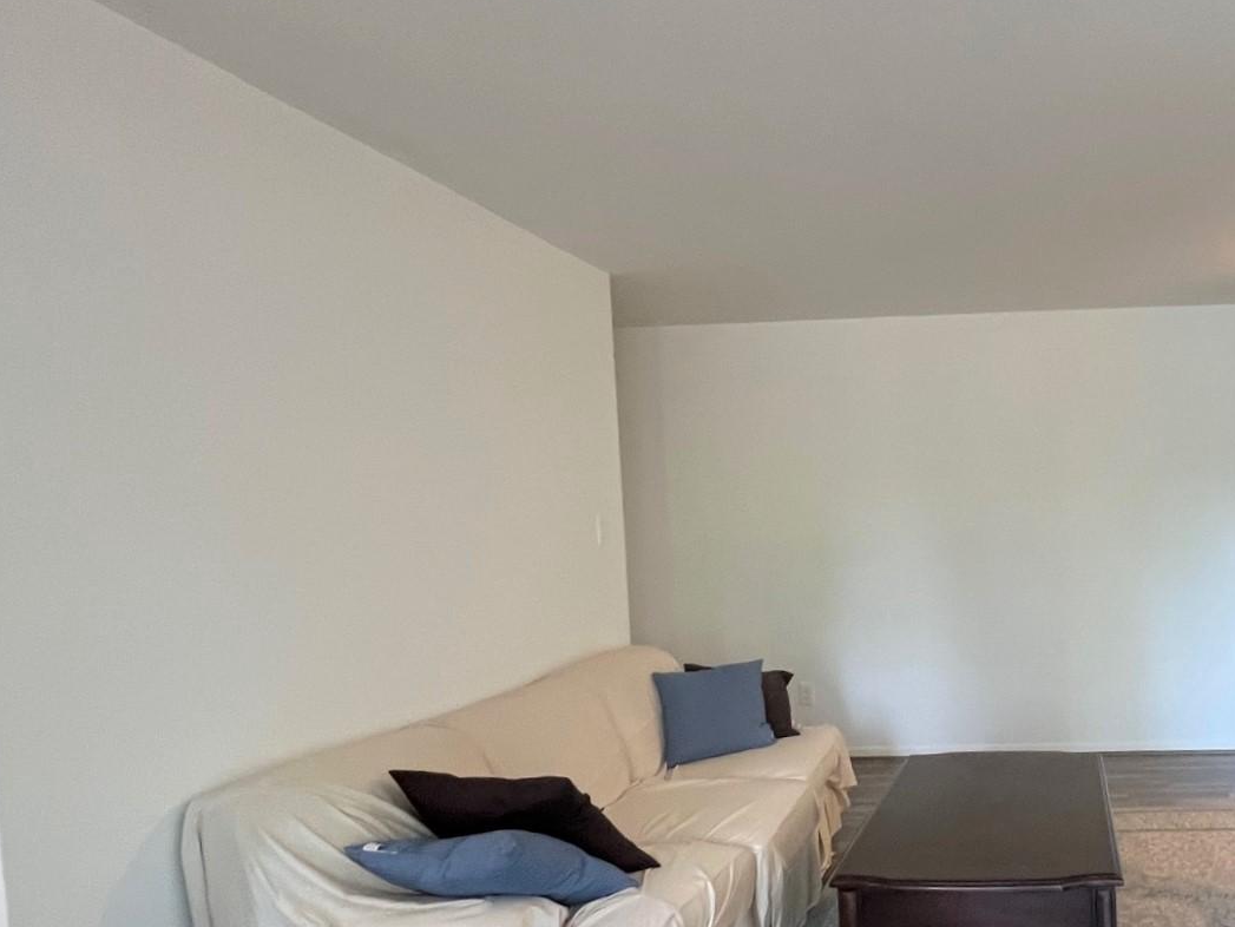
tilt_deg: -4.1
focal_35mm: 24
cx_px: 1002
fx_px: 857
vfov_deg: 56.2
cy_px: 575
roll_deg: +0.0
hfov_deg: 64.7
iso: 200
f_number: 1.8
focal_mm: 1.57
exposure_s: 1/60
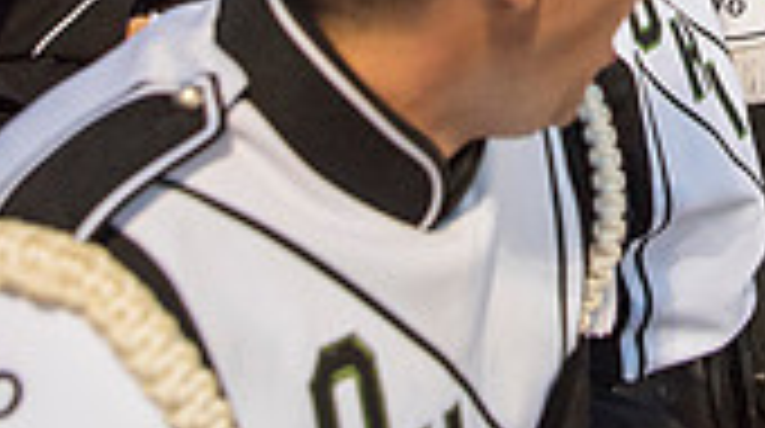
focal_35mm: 86
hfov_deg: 23.7
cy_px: -304
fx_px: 1742
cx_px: 765
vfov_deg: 12.9
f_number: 3.2
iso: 2000
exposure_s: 1/320
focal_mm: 24
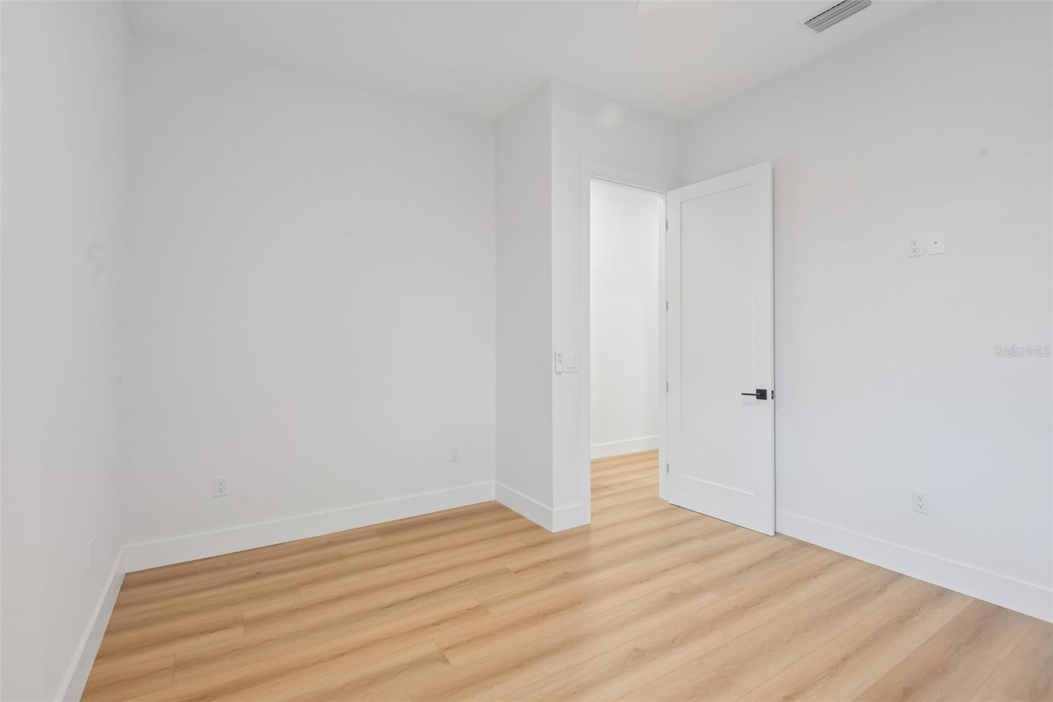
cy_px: 351
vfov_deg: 73.7
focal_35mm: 16
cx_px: 526
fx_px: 468
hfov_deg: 96.7
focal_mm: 16
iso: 400
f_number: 8
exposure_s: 1/13
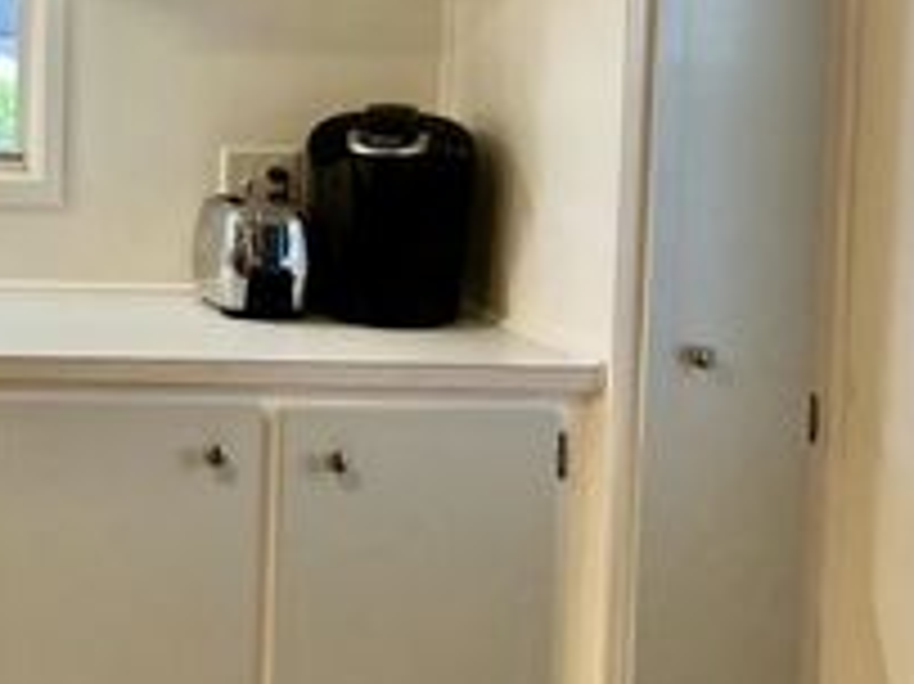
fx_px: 2164
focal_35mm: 82
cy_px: 63
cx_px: -374
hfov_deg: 21.0
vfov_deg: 17.7
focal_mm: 5.7
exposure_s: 1/120
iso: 64
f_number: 1.5
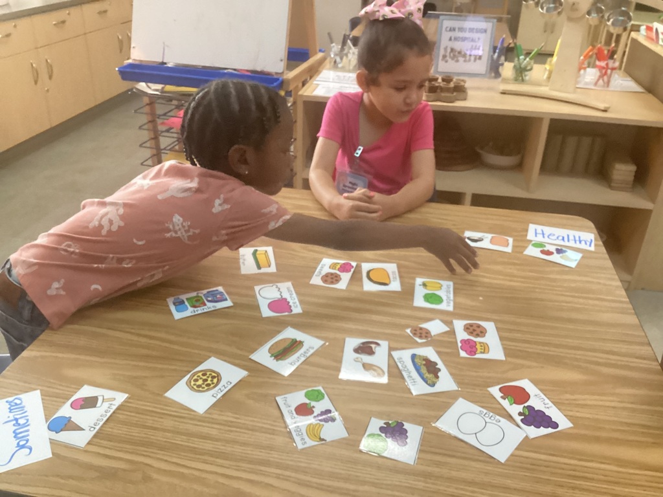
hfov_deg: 58.4
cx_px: 332
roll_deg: -2.0
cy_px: 248
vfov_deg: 45.4
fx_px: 594
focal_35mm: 31
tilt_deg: -30.3
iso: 400
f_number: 2.4
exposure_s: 1/60
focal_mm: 3.3
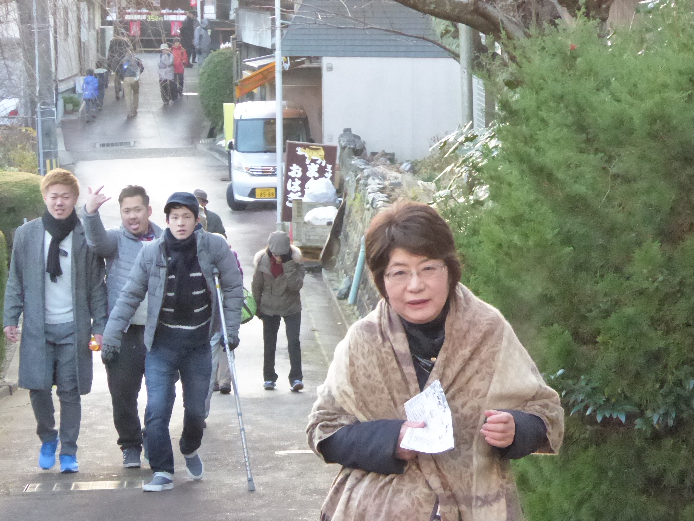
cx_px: 401
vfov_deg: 10.0
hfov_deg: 13.3
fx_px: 2967
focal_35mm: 148
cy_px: 328
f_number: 5.1
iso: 2500
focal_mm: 19
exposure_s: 1/125
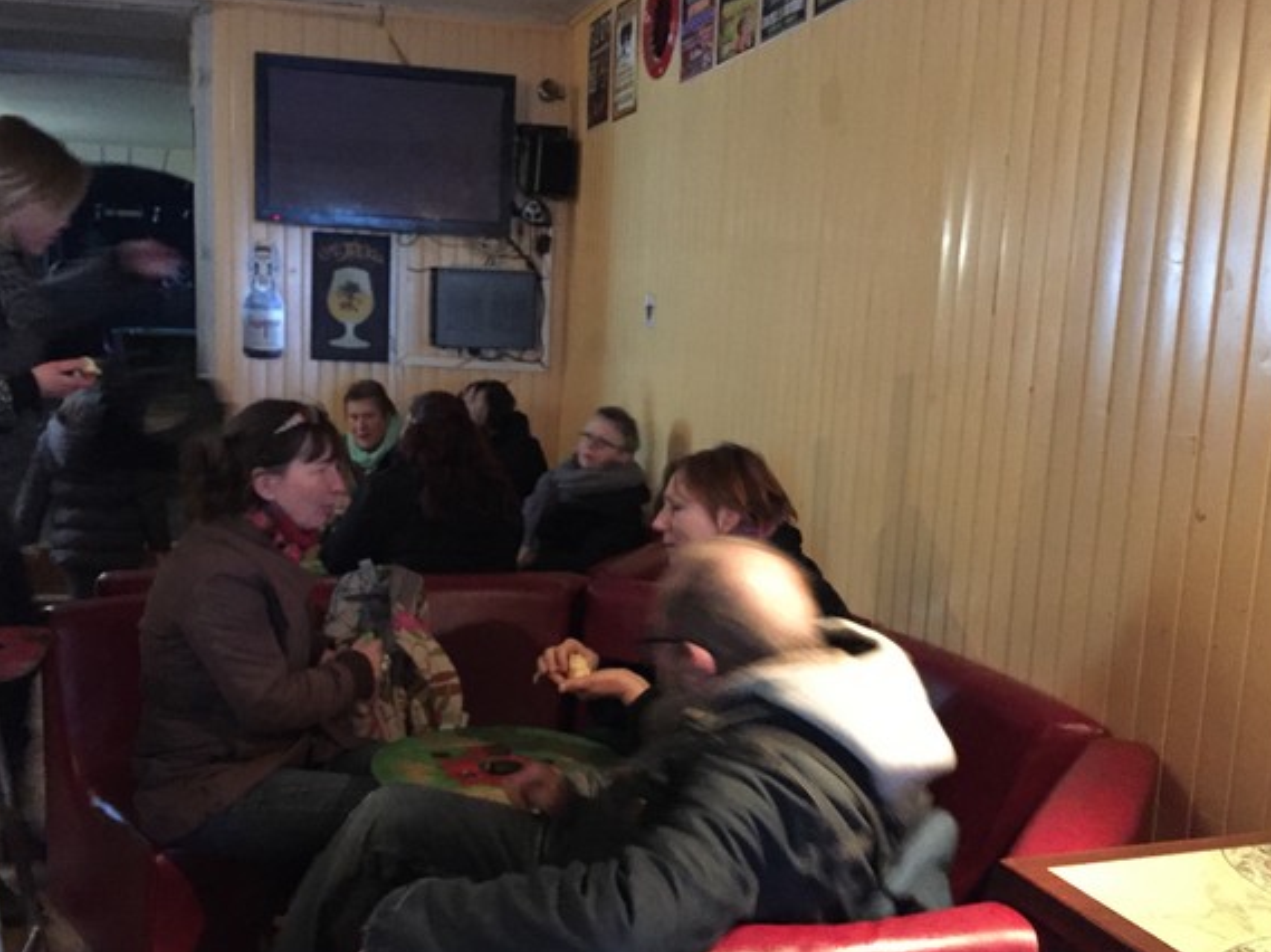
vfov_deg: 41.7
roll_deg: -2.5
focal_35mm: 34
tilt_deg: -9.7
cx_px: 544
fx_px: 1248
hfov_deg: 53.8
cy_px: 527
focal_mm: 4.15
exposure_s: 1/17
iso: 1000
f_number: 2.2
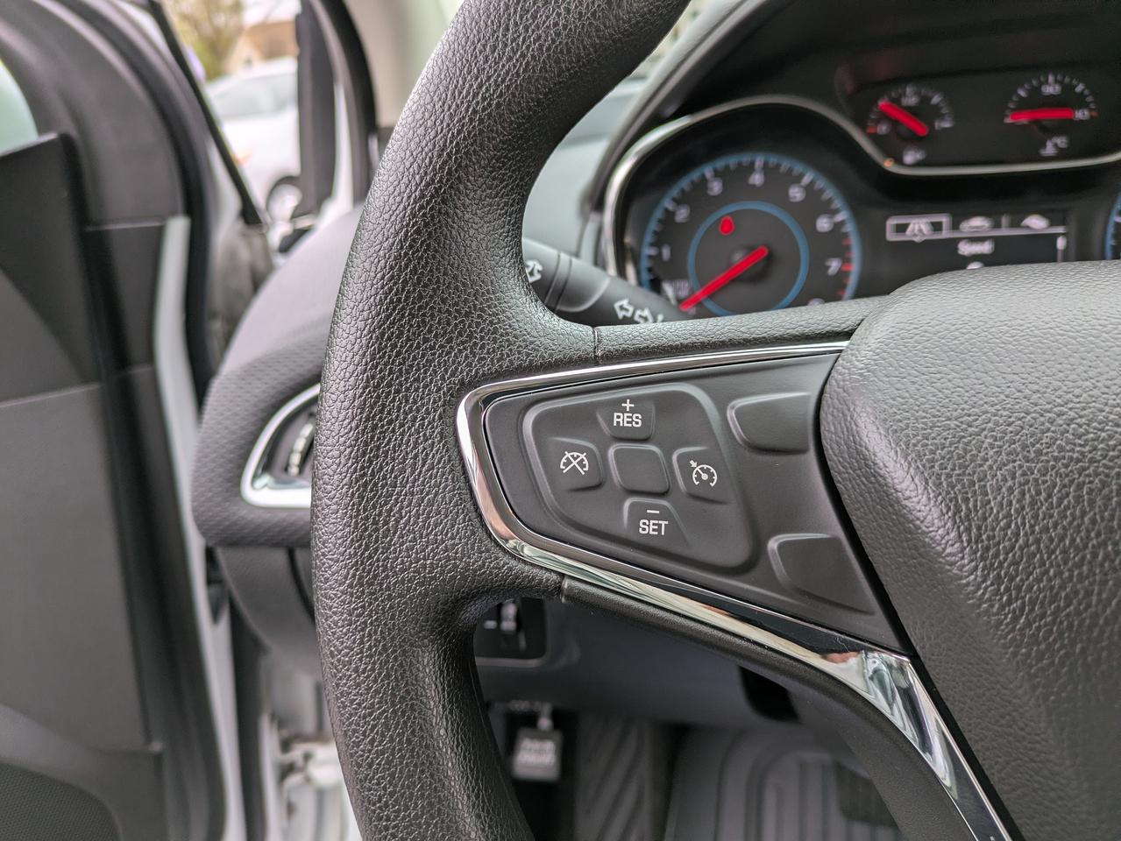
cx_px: 560
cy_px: 420
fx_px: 810
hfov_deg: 69.4
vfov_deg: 54.9
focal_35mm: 25
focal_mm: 5.43
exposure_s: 1/139
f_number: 1.89
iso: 44
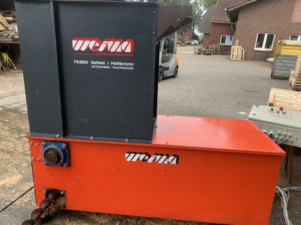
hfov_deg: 67.3
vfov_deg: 53.0
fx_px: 226
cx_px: 150
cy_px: 112
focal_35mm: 26
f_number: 1.8
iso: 32
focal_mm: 4.25
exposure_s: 1/122
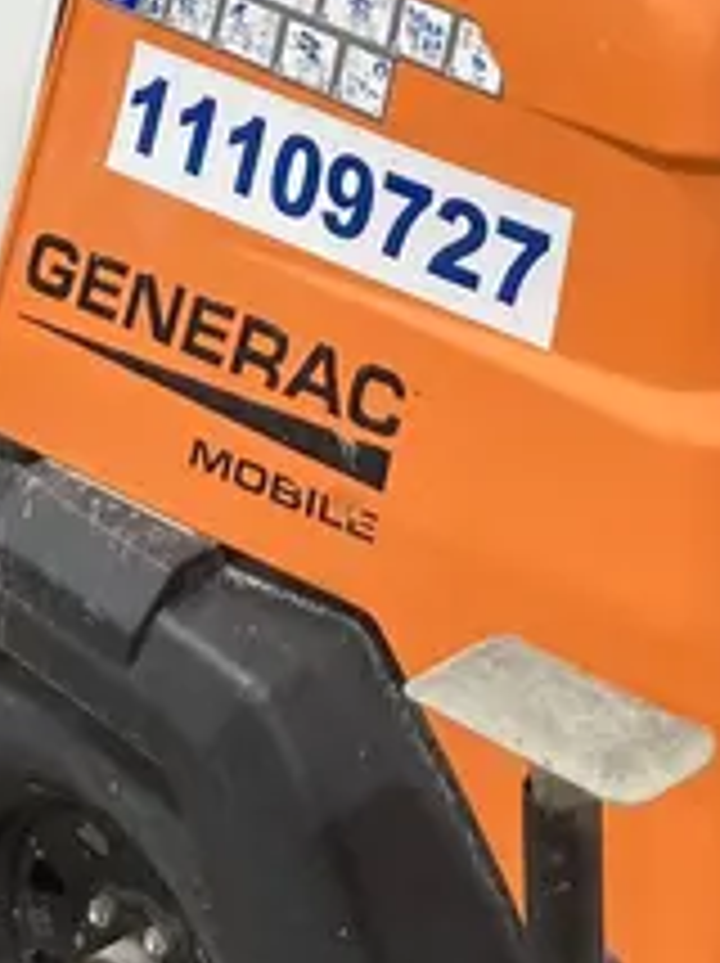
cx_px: 356
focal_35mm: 96
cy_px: -191
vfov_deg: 19.3
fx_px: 2668
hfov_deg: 15.4
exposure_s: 1/60
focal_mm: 3.99
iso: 125
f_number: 1.8
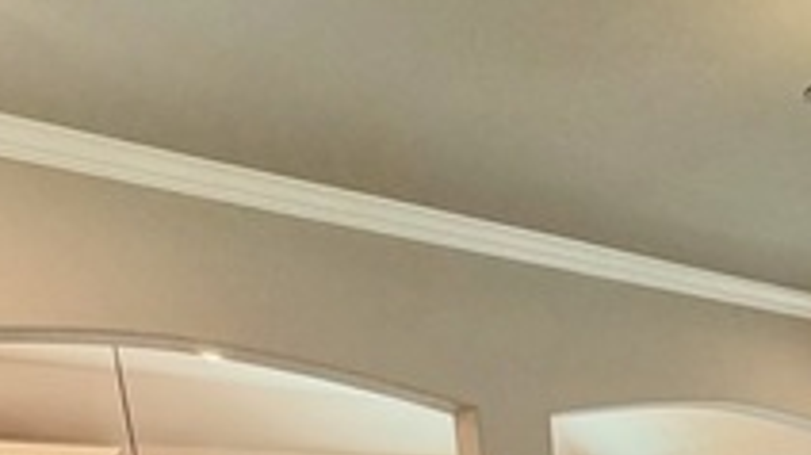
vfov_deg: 18.9
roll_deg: +2.1
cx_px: 805
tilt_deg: -13.5
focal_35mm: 48
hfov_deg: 38.3
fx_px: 1032
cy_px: 826
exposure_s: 1/60
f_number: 2.2
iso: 320
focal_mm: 2.22
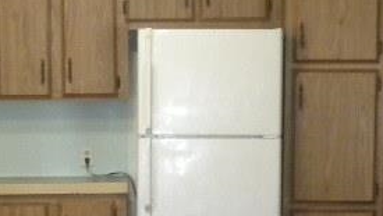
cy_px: 240
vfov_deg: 8.0
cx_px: 130
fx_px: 1524
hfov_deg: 14.3
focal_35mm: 150
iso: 400
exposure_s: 1/32.4
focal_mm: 6.6
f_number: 3.5
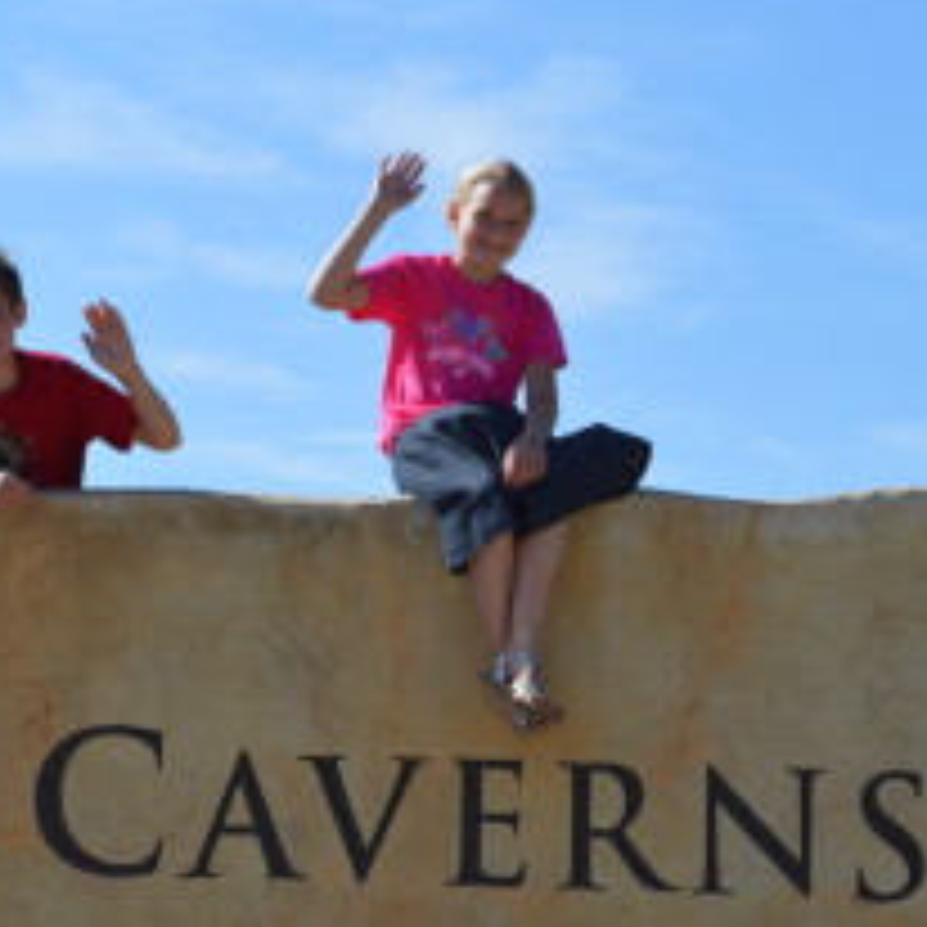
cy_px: 500
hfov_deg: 11.7
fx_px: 4484
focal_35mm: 148
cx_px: -54
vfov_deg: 11.8
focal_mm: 48
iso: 100
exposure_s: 1/250
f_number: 8
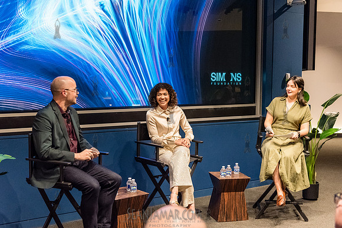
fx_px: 452
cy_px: 114
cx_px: 171
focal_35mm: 48
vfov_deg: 28.4
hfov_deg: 41.5
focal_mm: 45
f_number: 3.5
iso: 6400
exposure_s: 1/200
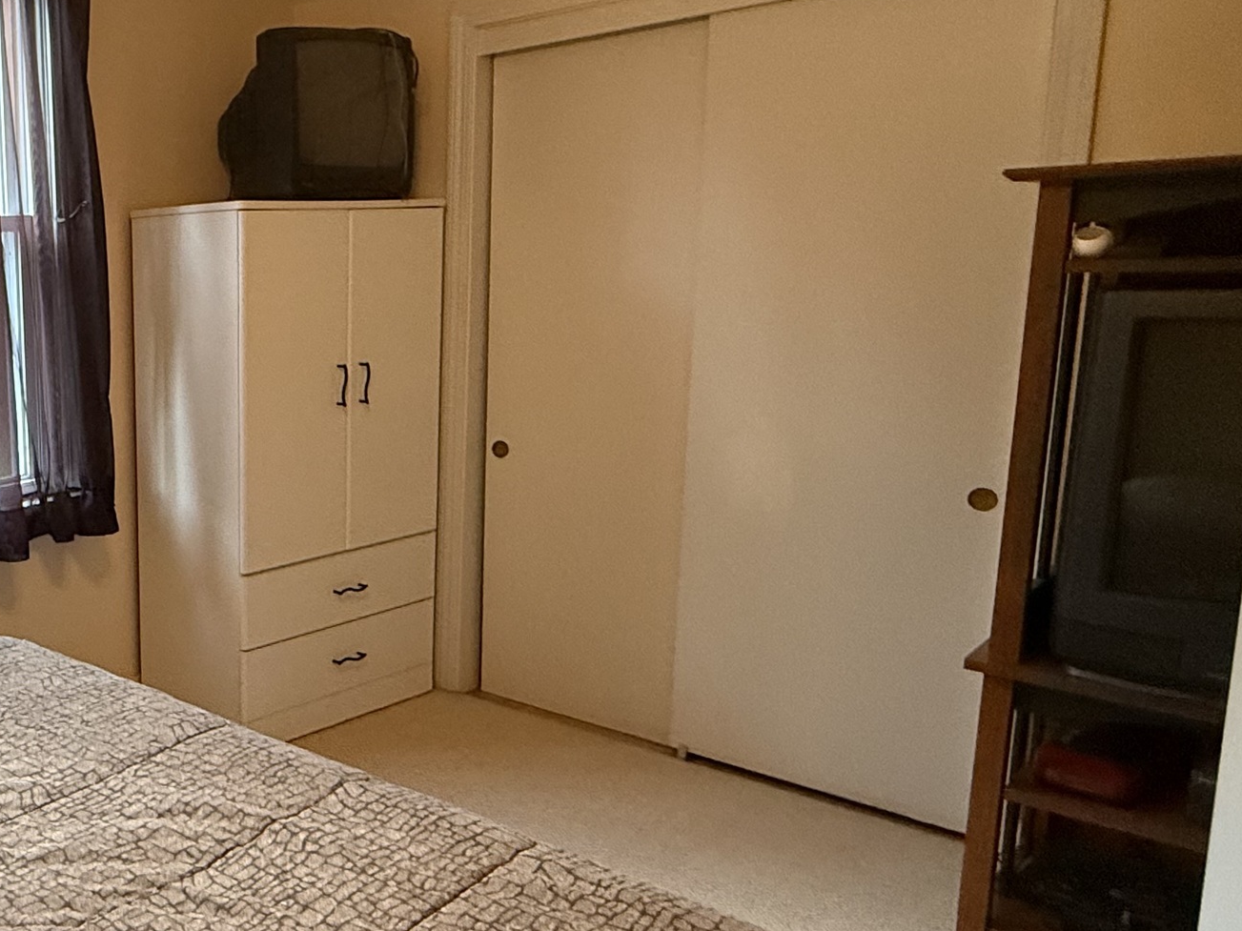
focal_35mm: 33
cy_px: 462
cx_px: 16
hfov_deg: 46.8
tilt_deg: -9.4
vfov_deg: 42.9
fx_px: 1184
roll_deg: +2.2
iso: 500
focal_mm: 2.22
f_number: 2.2
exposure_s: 1/60
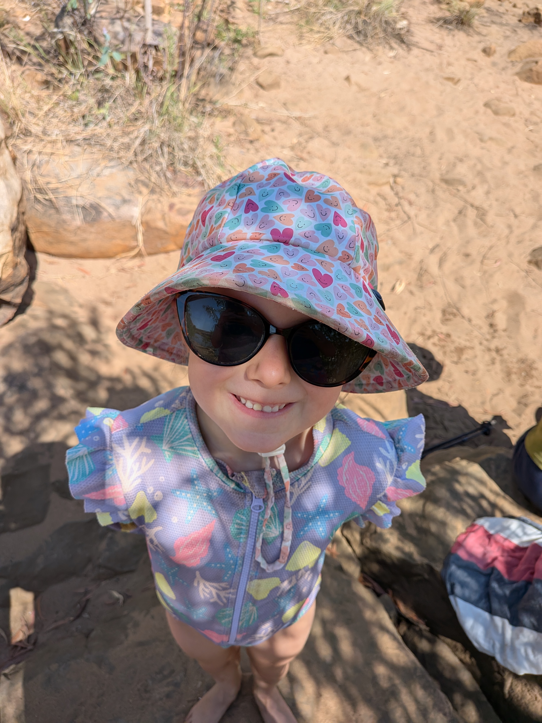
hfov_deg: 56.8
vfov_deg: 71.6
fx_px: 501
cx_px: 271
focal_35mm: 24
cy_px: 362
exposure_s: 1/889
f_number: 1.7
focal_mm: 4.53
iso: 24
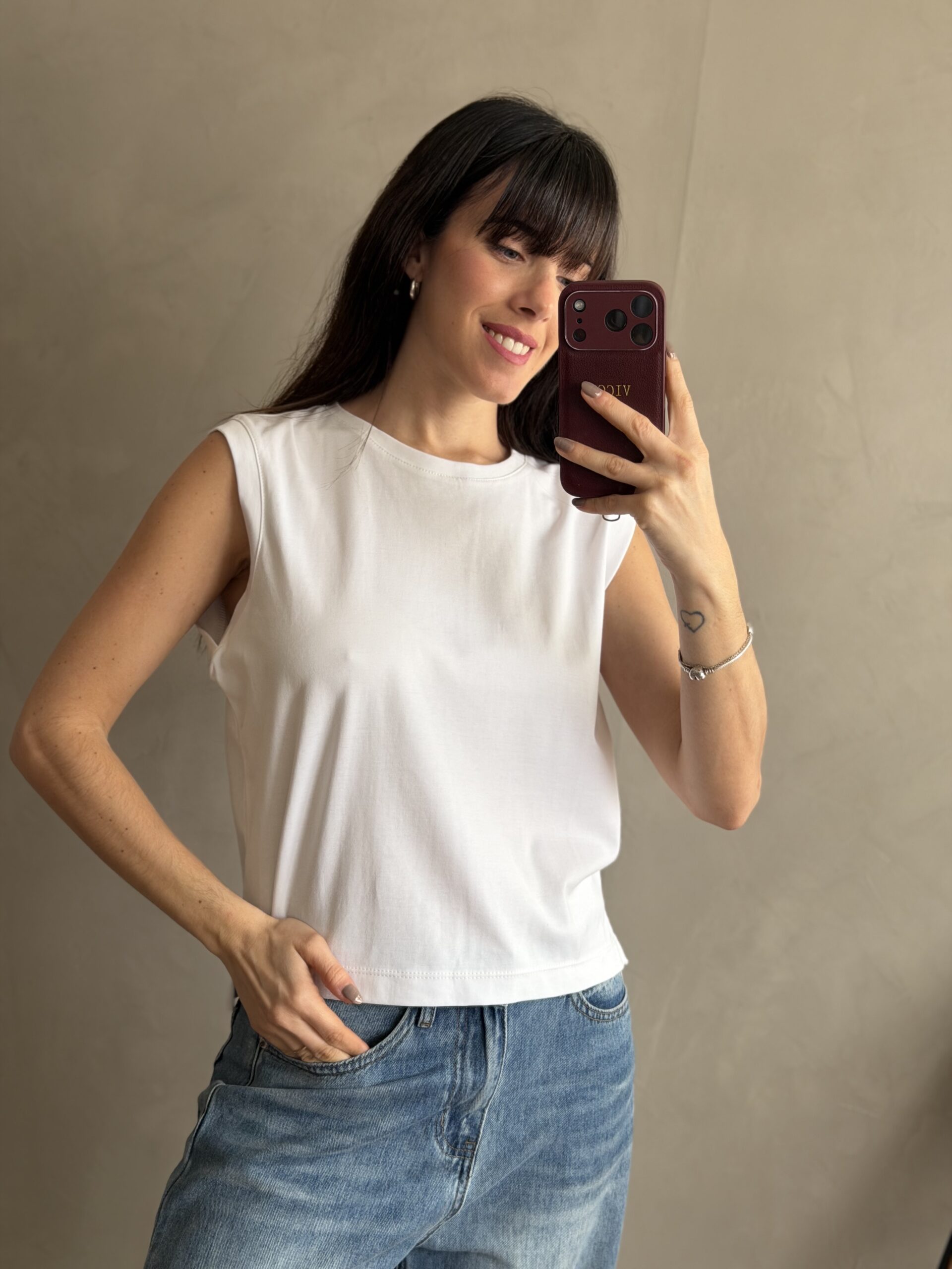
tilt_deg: -13.2
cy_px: 634
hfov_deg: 30.3
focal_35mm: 48
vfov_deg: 39.7
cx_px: 476
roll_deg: -6.0
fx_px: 1760
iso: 100
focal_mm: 6.76
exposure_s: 1/86
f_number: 1.78
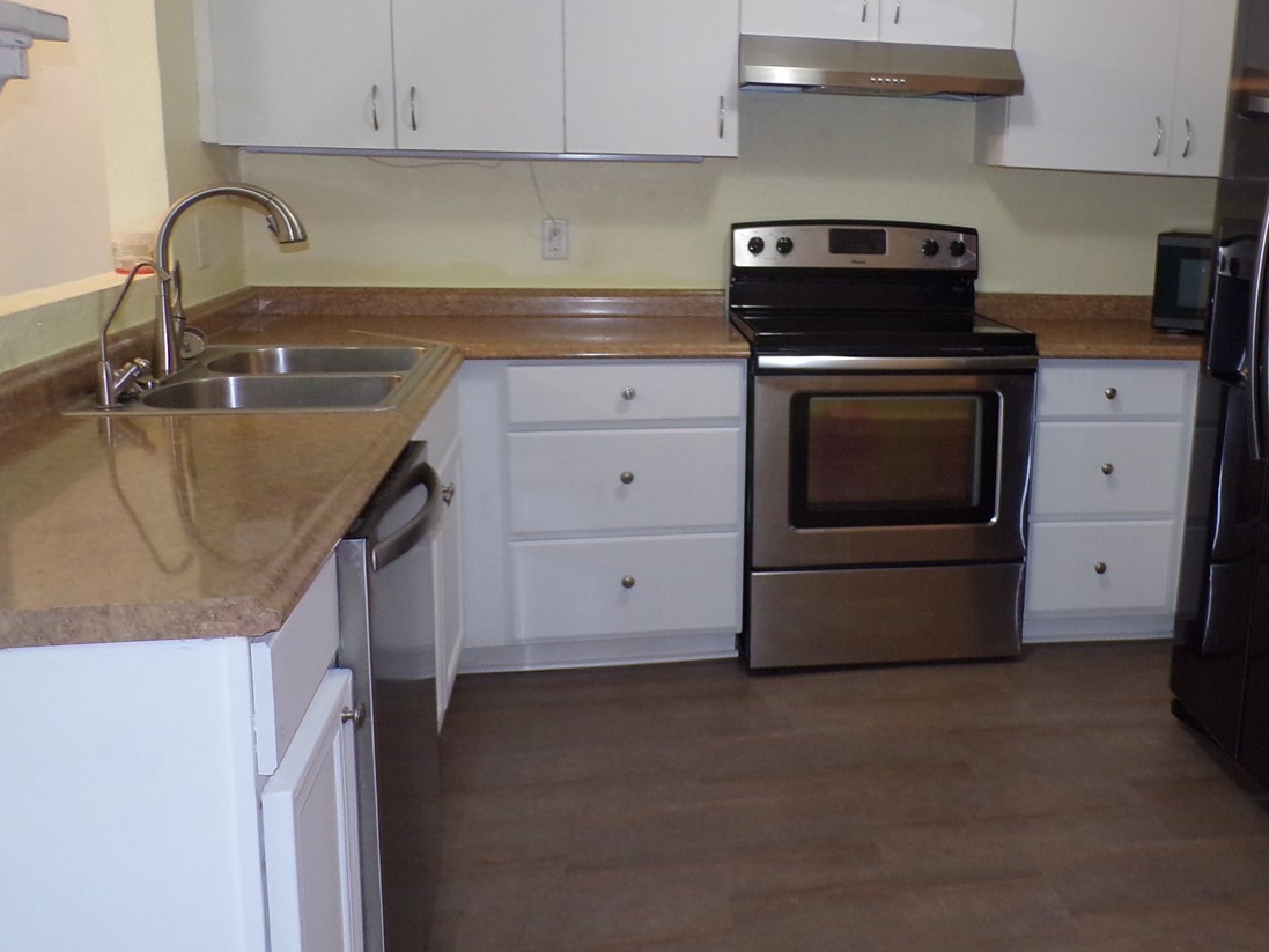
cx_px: 862
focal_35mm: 35
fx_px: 1283
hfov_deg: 51.5
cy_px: 368
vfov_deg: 40.5
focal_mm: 4.3
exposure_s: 1/34
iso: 200
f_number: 3
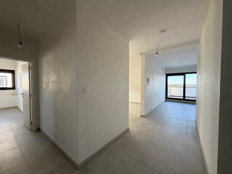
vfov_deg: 85.7
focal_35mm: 14
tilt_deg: -2.2
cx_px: 116
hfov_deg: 102.1
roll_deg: -0.2
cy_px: 87
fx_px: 94
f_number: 2.2
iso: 100
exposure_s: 1/121
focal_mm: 2.22
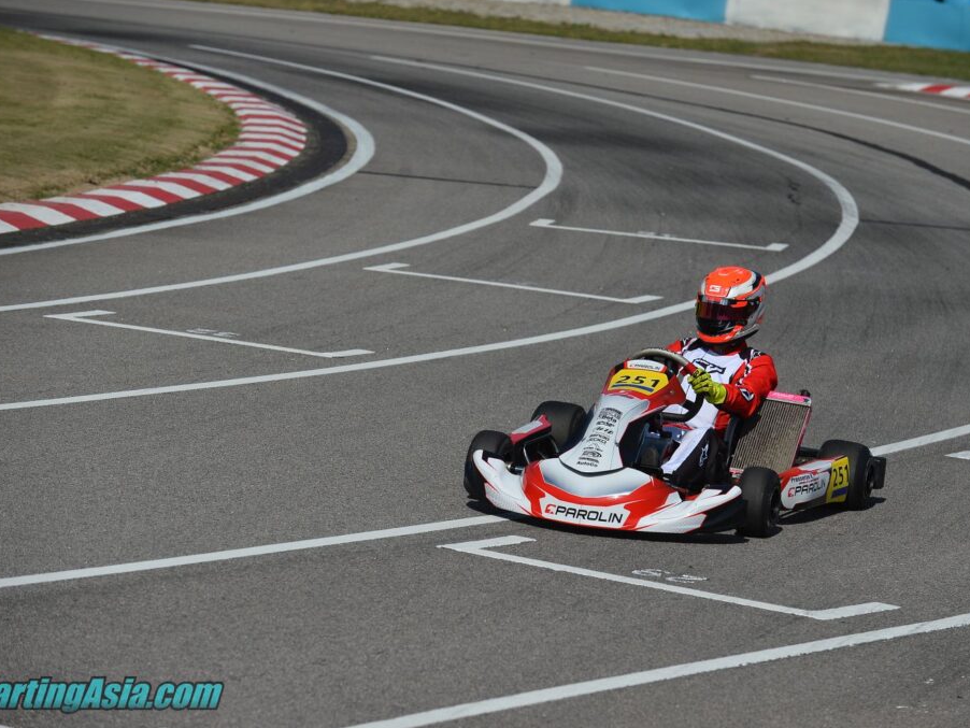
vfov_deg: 8.8
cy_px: 363
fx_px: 4737
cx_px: 503
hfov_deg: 11.7
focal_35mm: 169
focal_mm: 155
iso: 220
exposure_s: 1/8000
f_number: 3.5
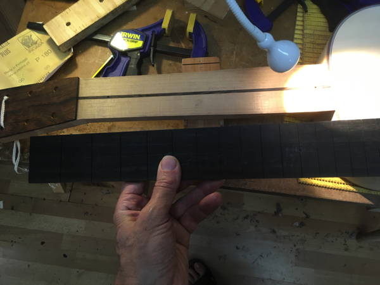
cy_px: 142
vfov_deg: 48.2
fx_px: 318
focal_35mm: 29
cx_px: 190
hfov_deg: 61.7
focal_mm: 4.15
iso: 40
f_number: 2.2
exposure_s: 1/33
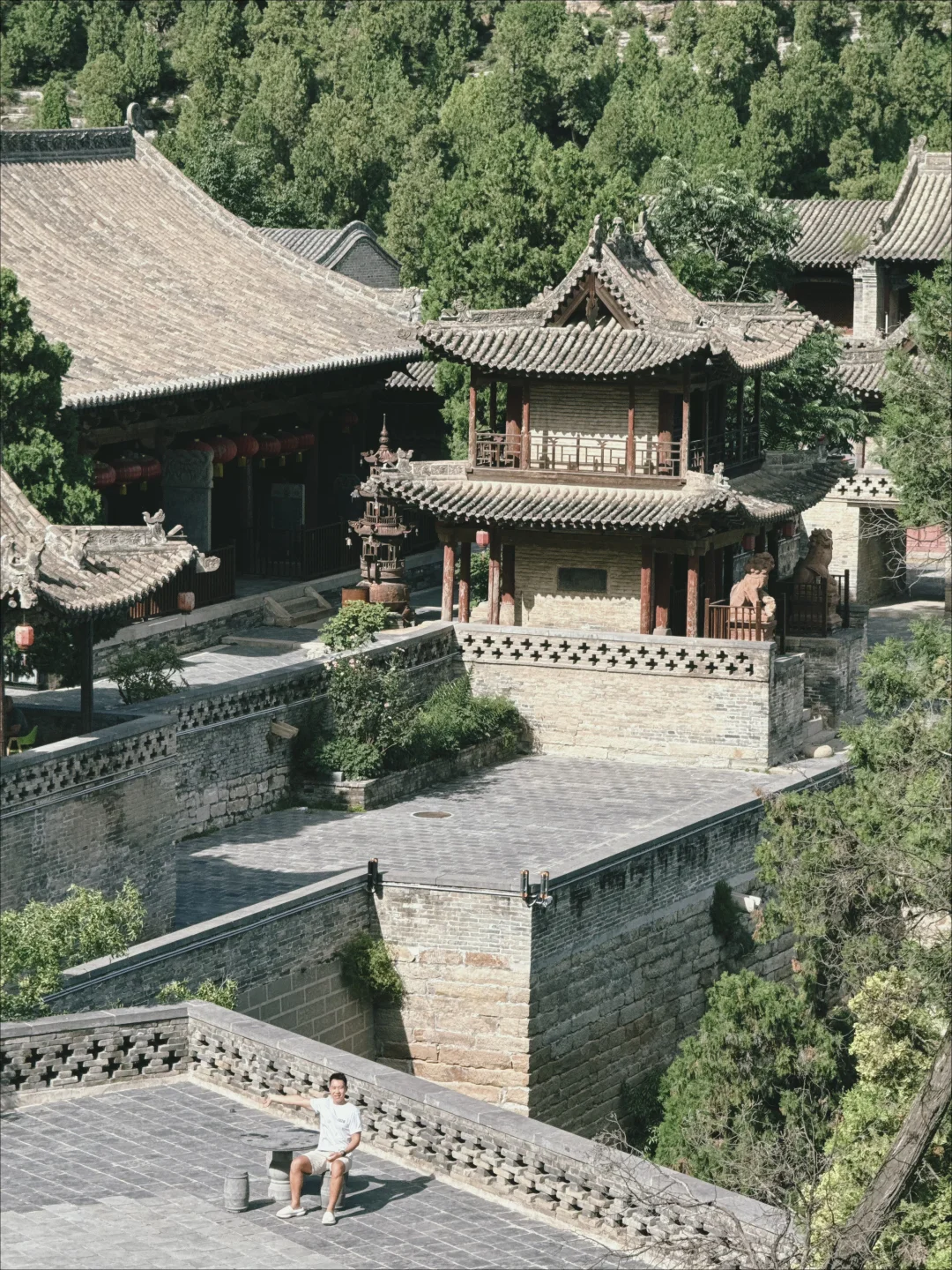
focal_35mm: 120
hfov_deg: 12.3
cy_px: 635
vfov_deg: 16.4
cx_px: 476
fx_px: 4400
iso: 50
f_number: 2.8
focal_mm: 15.66
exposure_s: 1/1318
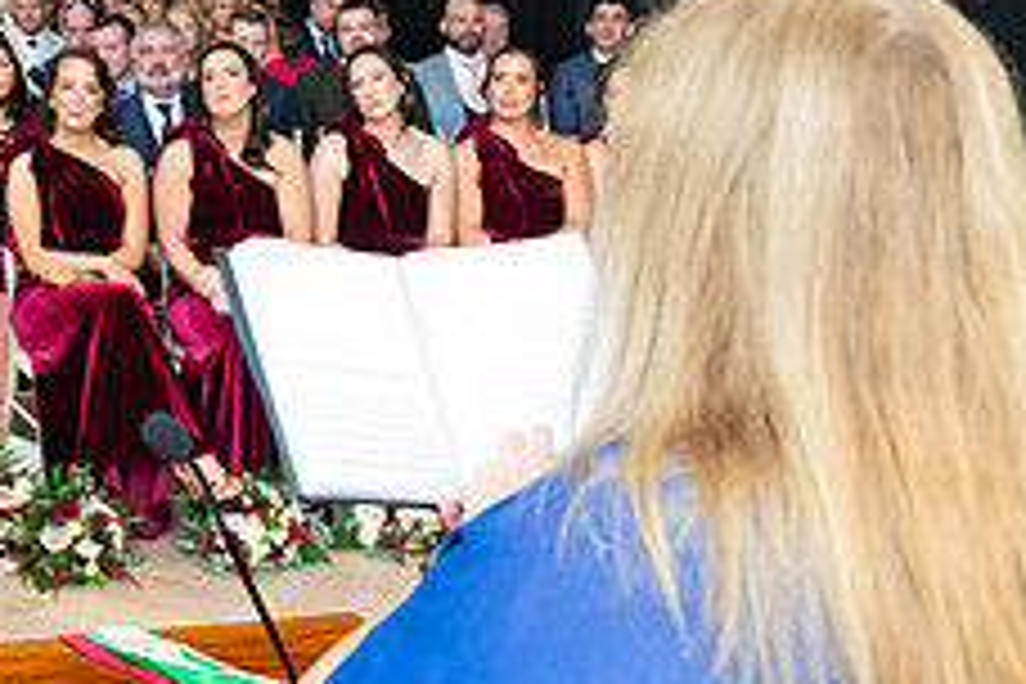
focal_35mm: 61
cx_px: -9
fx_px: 1738
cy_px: 92
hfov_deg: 30.5
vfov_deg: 21.8
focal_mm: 24
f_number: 3.5
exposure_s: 1/160
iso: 640
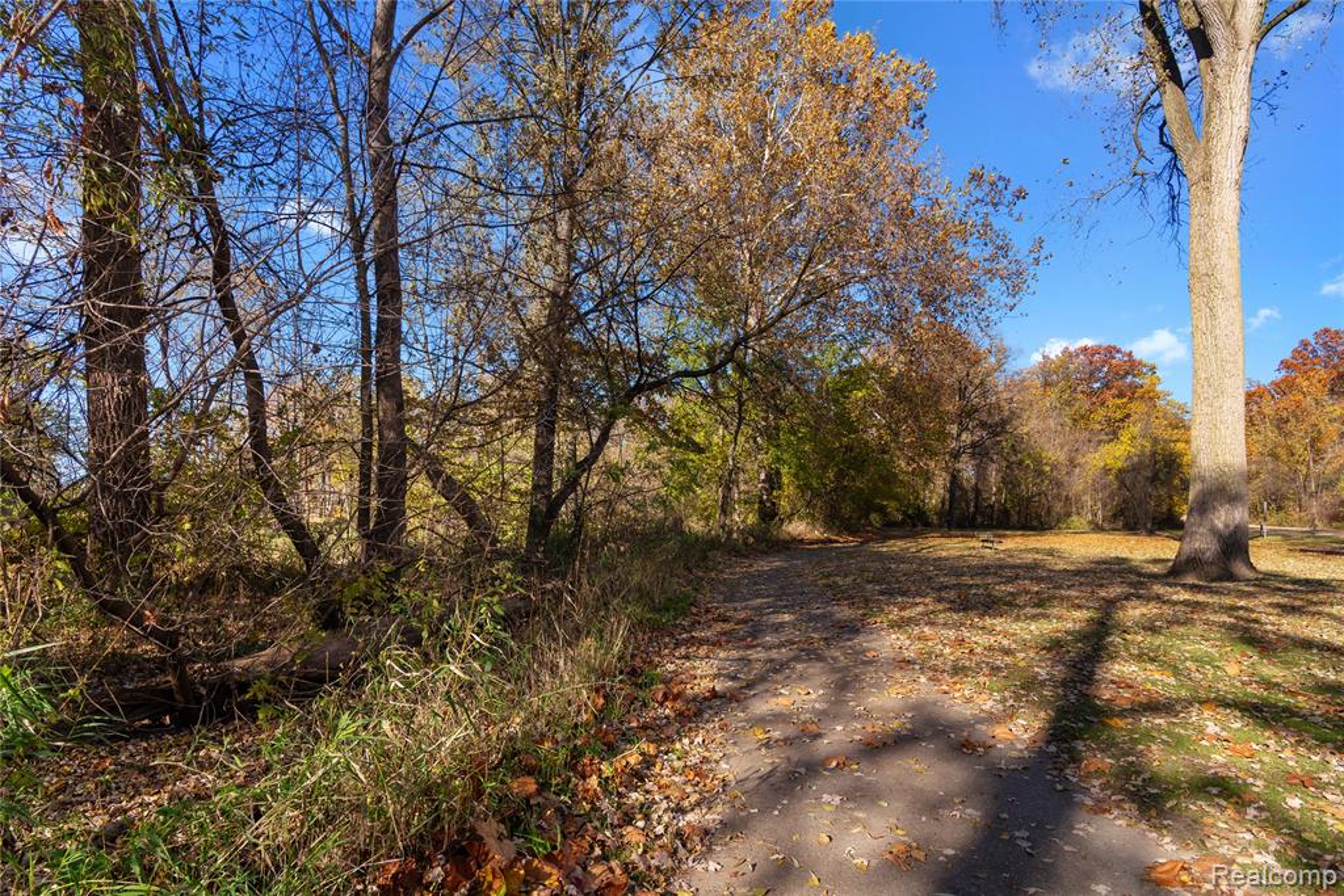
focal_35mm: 19
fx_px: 709
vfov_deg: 64.6
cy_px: 448
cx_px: 672
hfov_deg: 86.9
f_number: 9
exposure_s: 1/500
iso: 320
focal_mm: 19
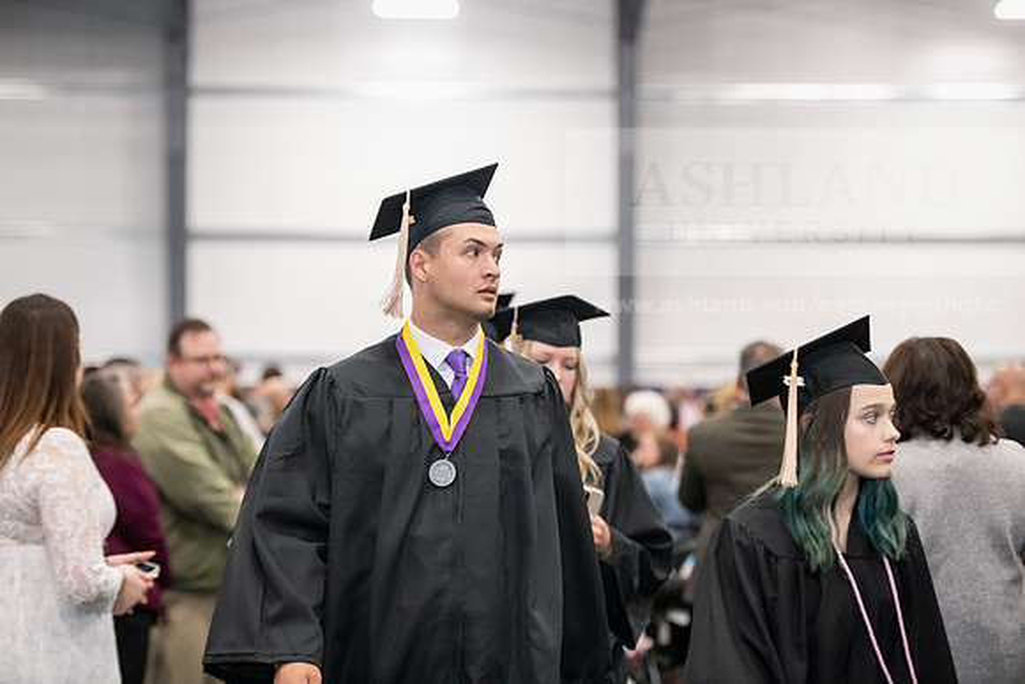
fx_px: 3189
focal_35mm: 112
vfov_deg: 12.2
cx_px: 512
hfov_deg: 18.3
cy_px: 342
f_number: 3.2
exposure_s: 1/200
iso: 3200
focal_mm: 112
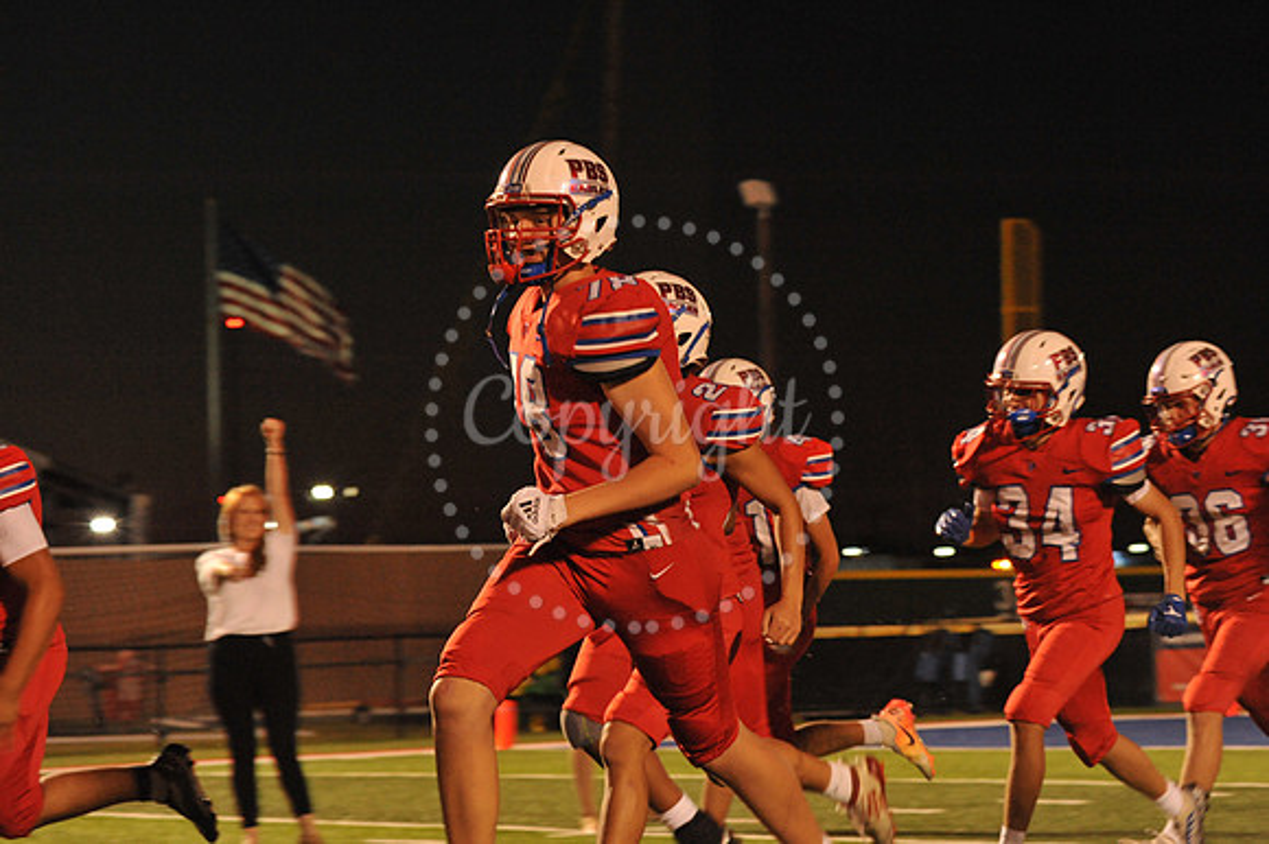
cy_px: 422
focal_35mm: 105
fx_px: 3699
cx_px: 634
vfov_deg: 13.0
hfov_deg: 19.5
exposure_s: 1/160
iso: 5000
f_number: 7.1
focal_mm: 105
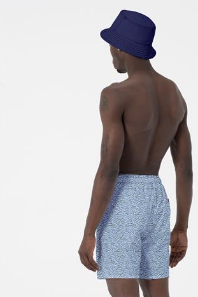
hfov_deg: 10.2
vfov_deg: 15.3
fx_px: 1106
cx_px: 122
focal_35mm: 134
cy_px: 169
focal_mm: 71.5
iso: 160
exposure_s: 1/160
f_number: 11
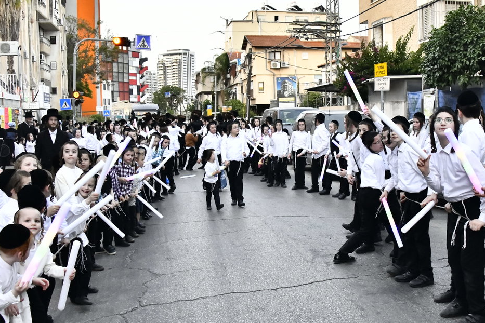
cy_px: 150
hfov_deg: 46.1
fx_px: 566
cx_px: 298
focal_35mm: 42
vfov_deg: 31.9
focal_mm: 28
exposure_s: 1/160
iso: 4000
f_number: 5.6
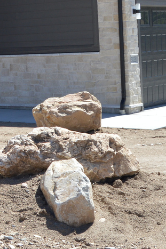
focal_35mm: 116
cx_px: -124
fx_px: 802
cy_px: 29
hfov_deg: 11.1
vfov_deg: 17.4
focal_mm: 20
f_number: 7.1
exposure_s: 1/250
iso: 100
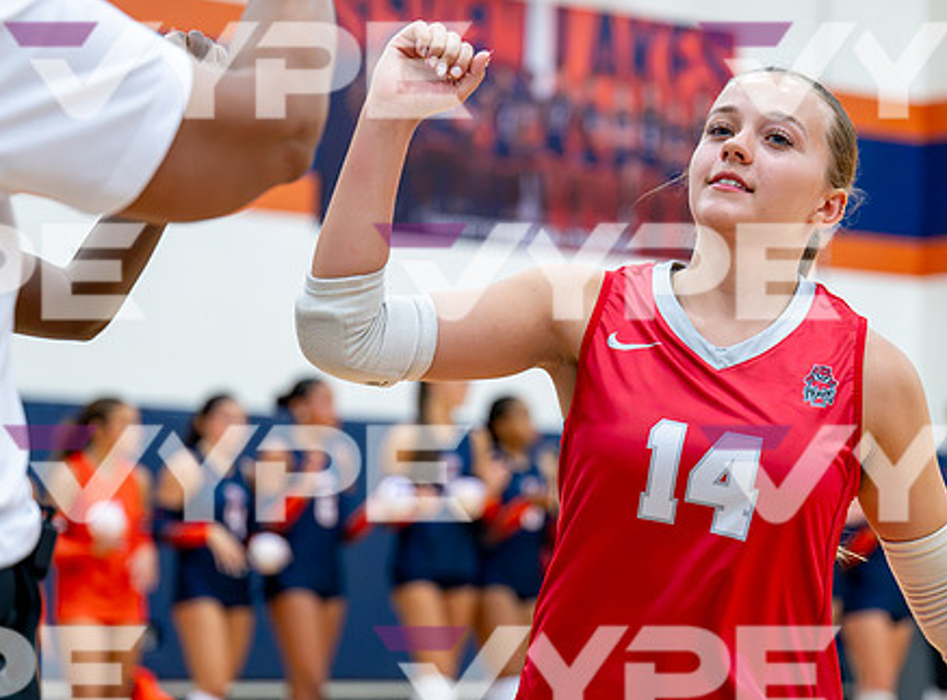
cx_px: 564
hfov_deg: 17.0
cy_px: 320
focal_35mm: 116
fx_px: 3157
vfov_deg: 12.7
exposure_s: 1/800
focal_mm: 71
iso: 3200
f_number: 2.8
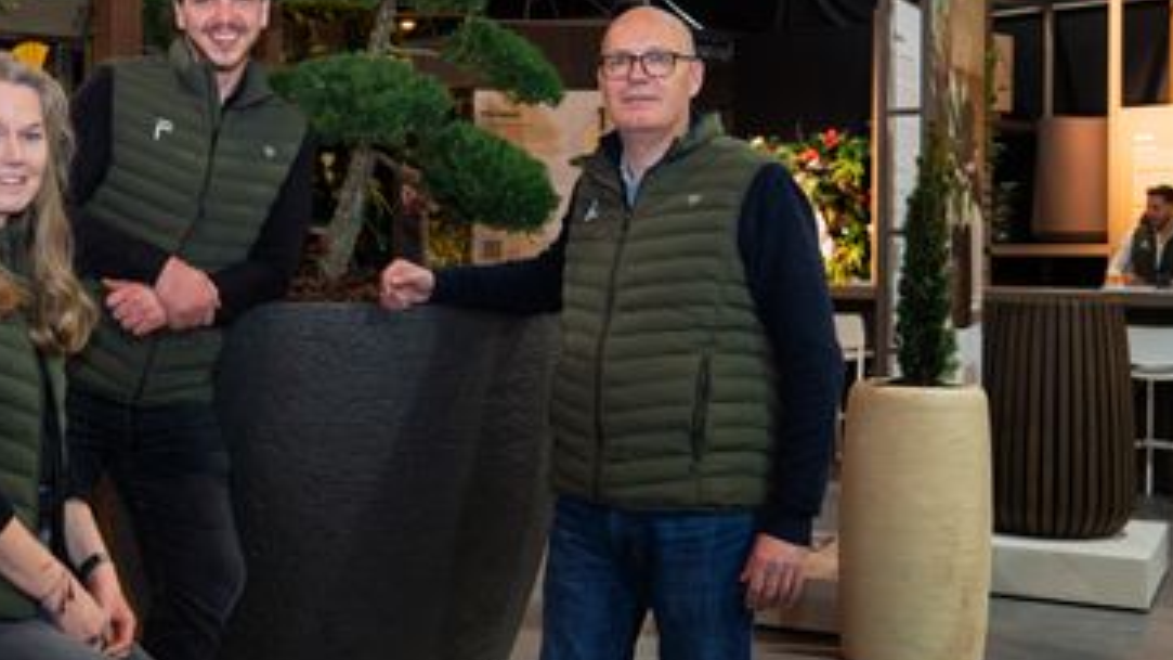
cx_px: 286
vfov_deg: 22.2
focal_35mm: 54
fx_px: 1679
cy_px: 296
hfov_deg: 37.5
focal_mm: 31
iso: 200
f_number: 4
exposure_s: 1/30
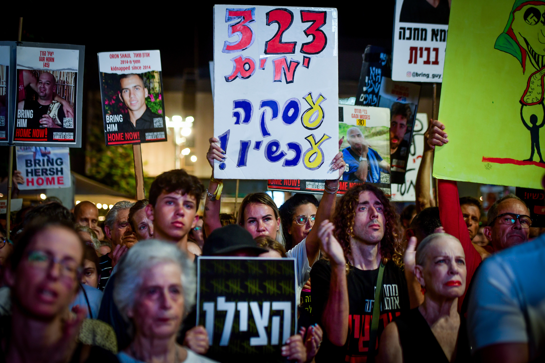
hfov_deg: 28.8
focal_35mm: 70
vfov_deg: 19.5
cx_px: 272
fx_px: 1060
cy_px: 182
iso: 1000
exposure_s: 1/200
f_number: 4.5
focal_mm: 70
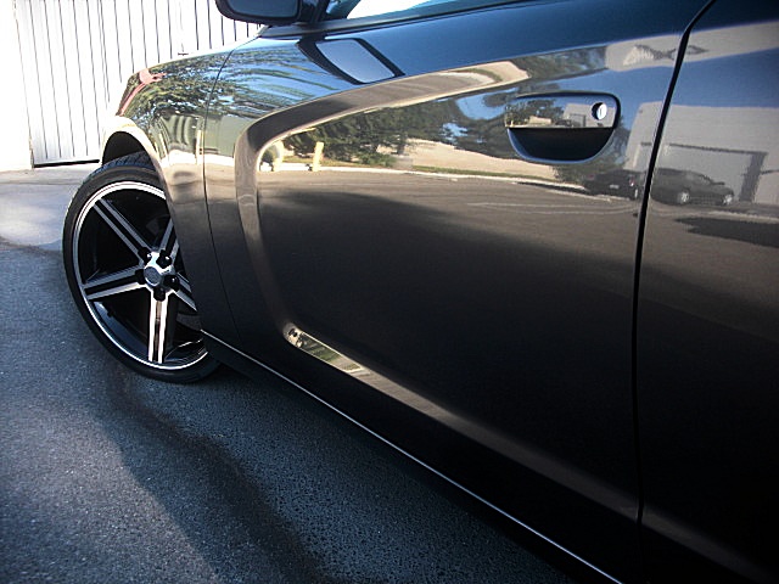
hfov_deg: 51.4
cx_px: 390
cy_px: 292
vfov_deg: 39.7
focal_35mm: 36
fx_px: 810
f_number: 2.8
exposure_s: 1/80
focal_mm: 6.3
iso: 50
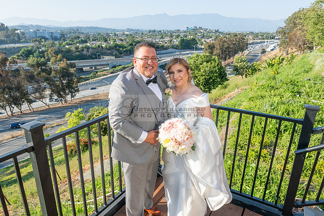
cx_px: 162
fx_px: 216
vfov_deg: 53.2
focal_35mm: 24
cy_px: 108
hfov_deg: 73.7
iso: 250
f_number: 10
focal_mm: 24
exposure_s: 1/500
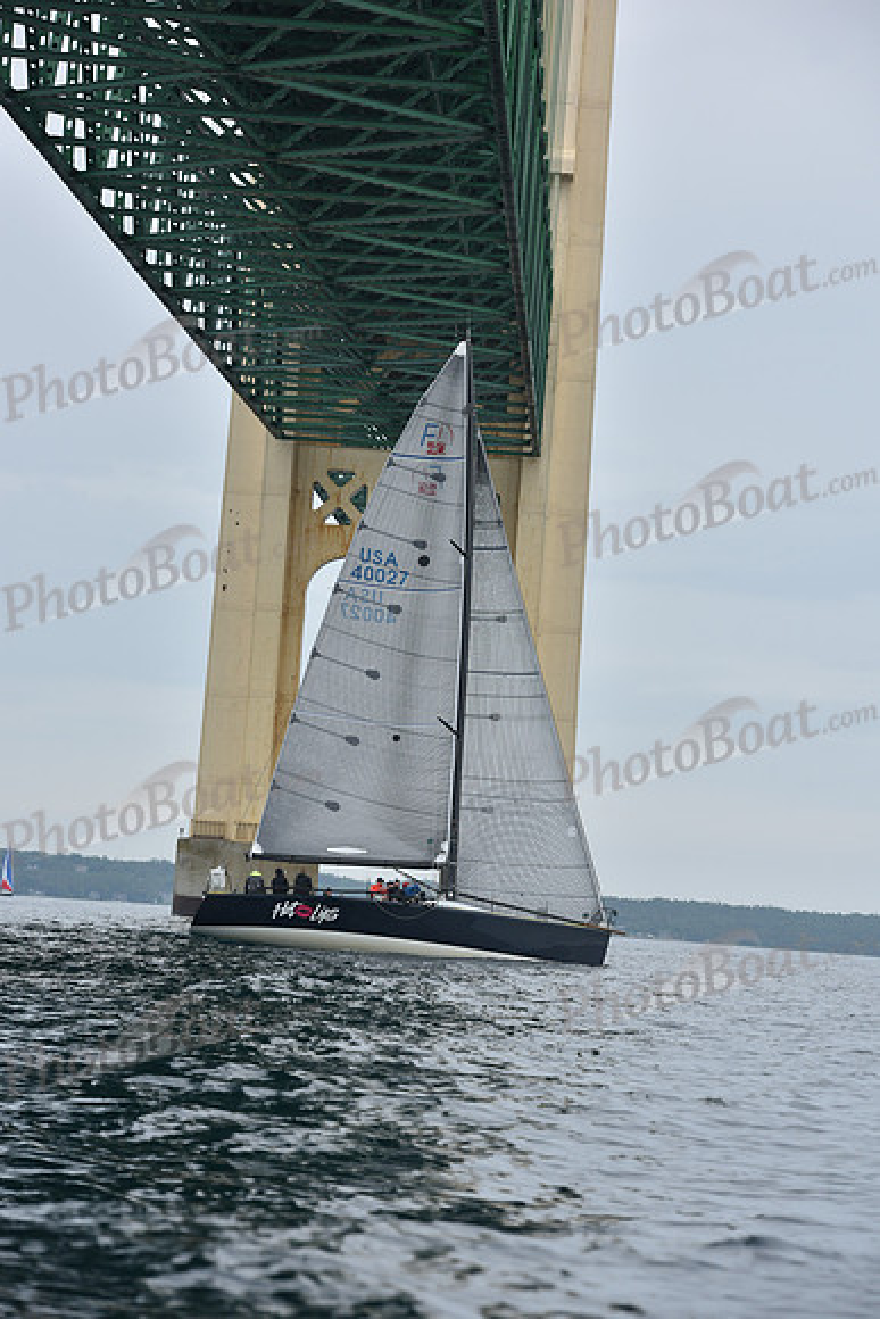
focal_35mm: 125
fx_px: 4580
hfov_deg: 11.0
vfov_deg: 16.4
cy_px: 660
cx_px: 440
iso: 250
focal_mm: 125
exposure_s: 1/800
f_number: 7.1
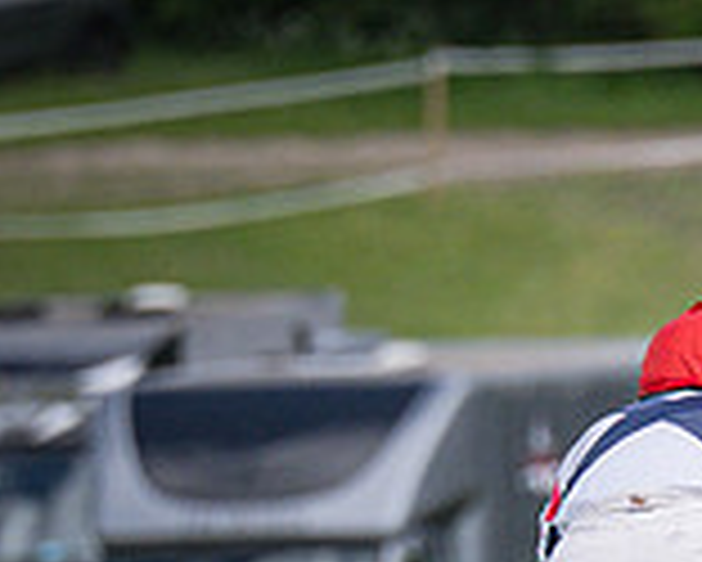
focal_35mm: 1602
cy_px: 1105
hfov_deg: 1.2
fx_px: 33305
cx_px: 776
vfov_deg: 1.0
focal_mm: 200
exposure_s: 1/3200
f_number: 3.5
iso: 400
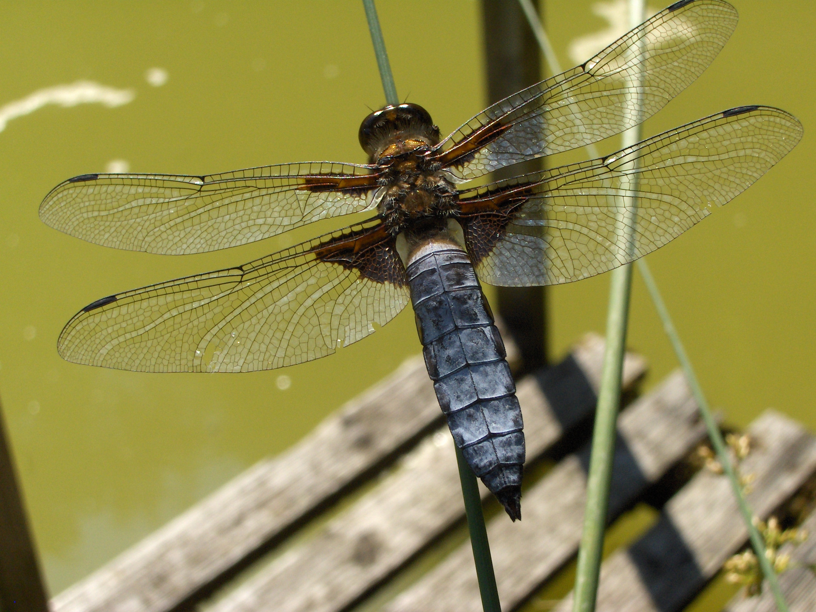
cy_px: 306
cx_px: 408
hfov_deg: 31.2
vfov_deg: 23.7
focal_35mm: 62
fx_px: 1462
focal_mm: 10.19
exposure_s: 1/578
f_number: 5.6
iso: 100
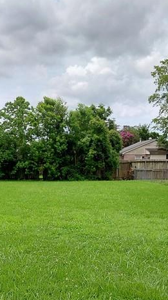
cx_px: 68
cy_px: 240
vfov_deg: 33.9
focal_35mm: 60
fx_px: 476
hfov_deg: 20.0
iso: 50
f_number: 1.8
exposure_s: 1/1875
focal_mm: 4.69
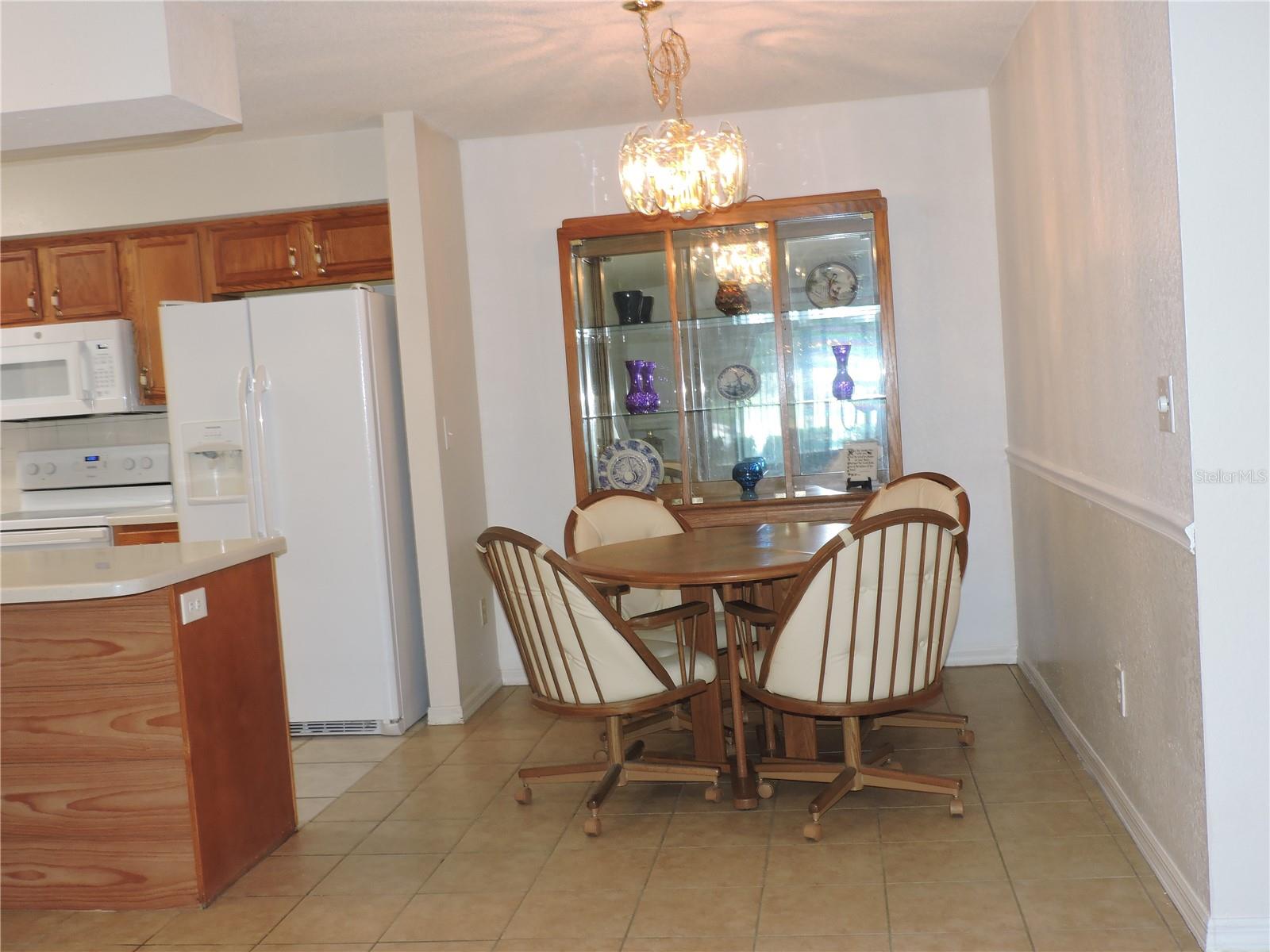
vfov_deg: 40.7
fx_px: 1284
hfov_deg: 52.6
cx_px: 635
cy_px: 476
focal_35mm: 35
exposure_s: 1/30
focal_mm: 6.2
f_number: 3.3
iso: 200
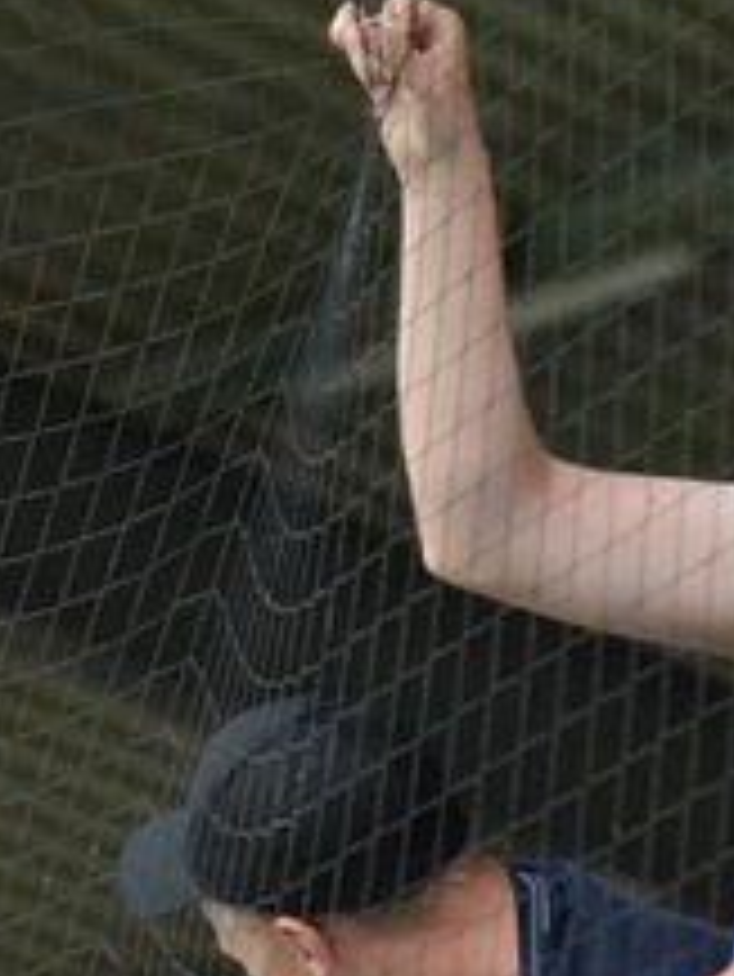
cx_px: 306
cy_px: 794
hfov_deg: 4.6
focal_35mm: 326
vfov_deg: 6.1
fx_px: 9208
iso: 5000
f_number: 2.8
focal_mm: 86
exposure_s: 1/2500
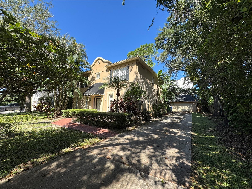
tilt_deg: +6.6
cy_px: 94
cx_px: 126
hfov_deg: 102.1
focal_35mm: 14
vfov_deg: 85.7
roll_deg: -0.4
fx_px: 102
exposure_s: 1/664
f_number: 2.2
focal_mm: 2.22
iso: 40
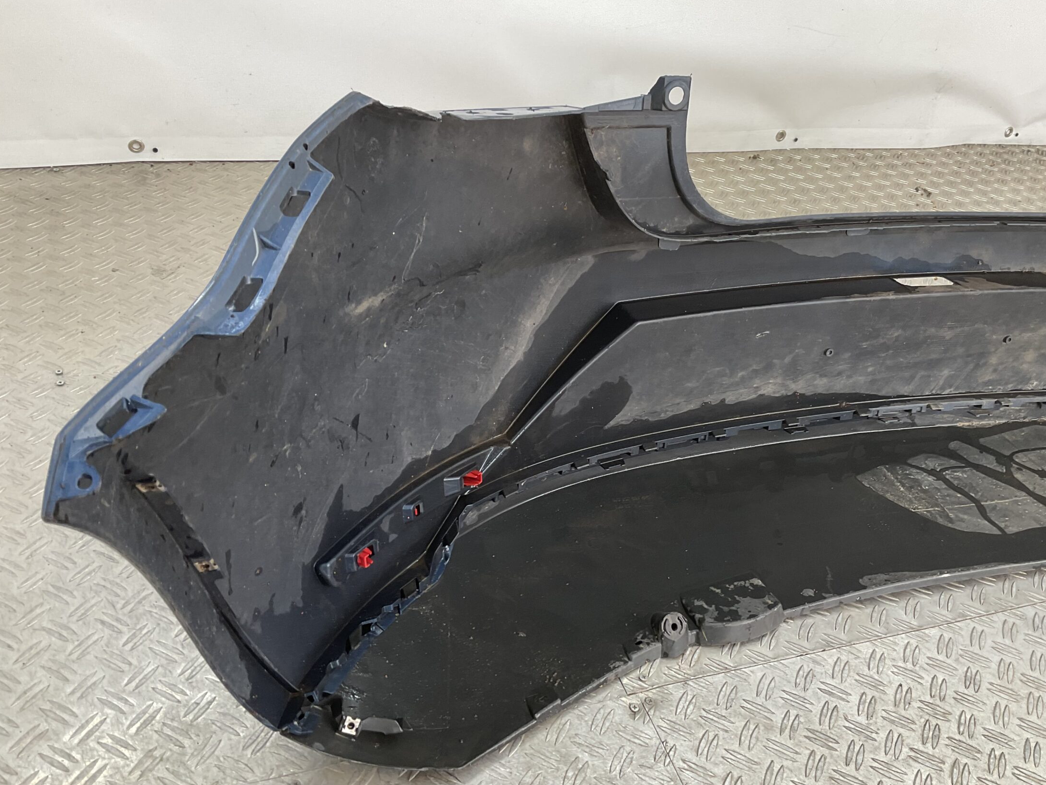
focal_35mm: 34
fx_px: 1027
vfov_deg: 41.8
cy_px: 424
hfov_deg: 53.8
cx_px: 587
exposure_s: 1/100
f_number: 1.8
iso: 32
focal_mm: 3
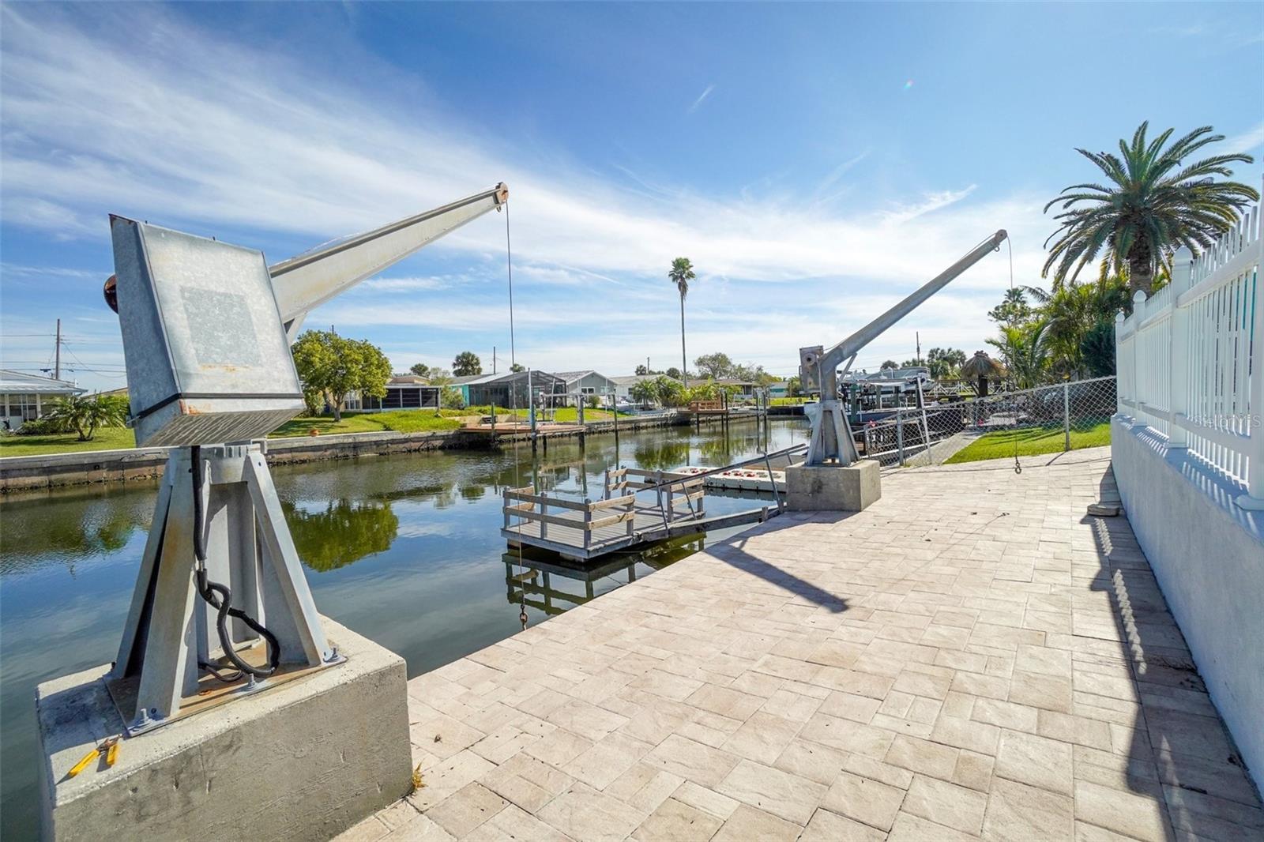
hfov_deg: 100.4
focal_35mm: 15
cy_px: 421
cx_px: 632
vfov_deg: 77.3
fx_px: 527
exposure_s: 1/1600
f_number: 8
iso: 400
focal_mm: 10
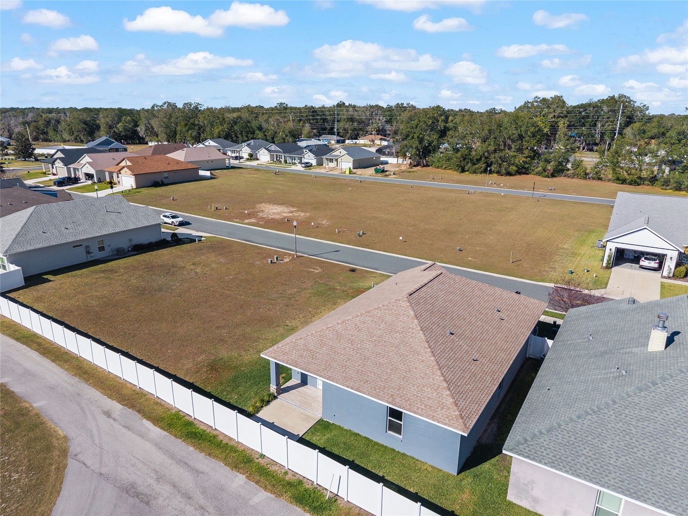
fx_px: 477
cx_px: 344
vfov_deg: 56.8
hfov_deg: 71.6
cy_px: 258
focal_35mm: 24
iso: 170
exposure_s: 1/5000
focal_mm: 8.67
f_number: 1.8
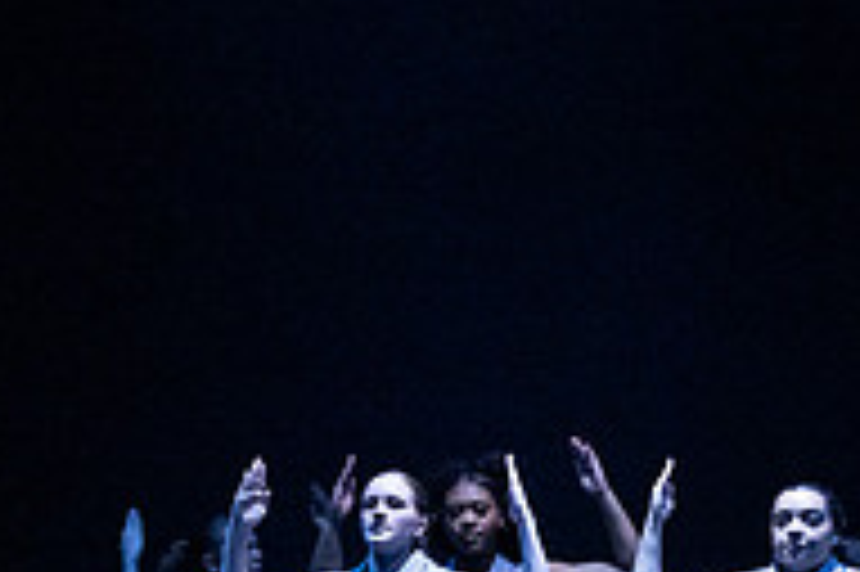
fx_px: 5442
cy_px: 750
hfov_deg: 9.0
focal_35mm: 228
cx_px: 666
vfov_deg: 6.0
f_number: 3.5
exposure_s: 1/250
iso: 6400
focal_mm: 75
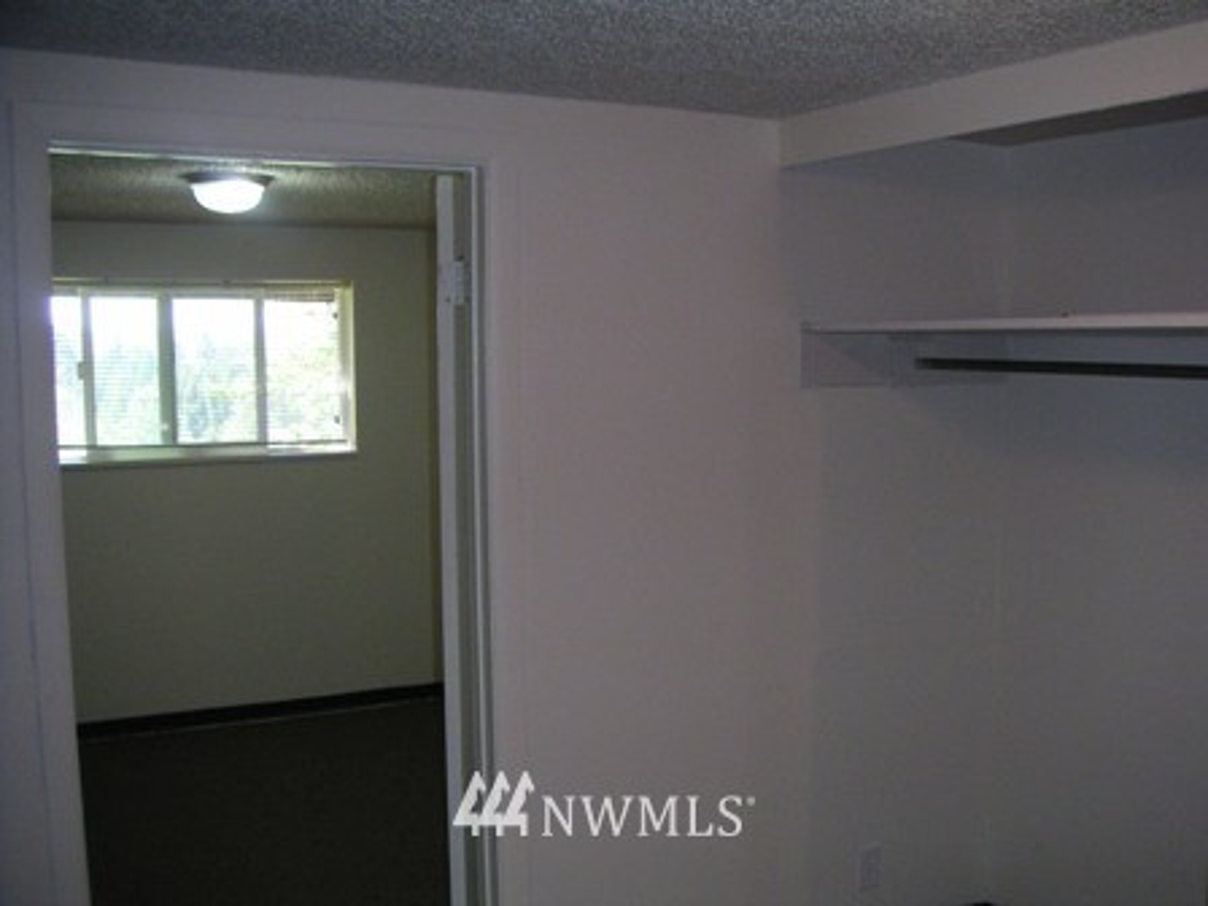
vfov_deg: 38.7
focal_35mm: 37
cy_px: 453
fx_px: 1291
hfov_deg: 50.1
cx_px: 604
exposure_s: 1/45
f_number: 2.8
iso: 160
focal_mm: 5.7
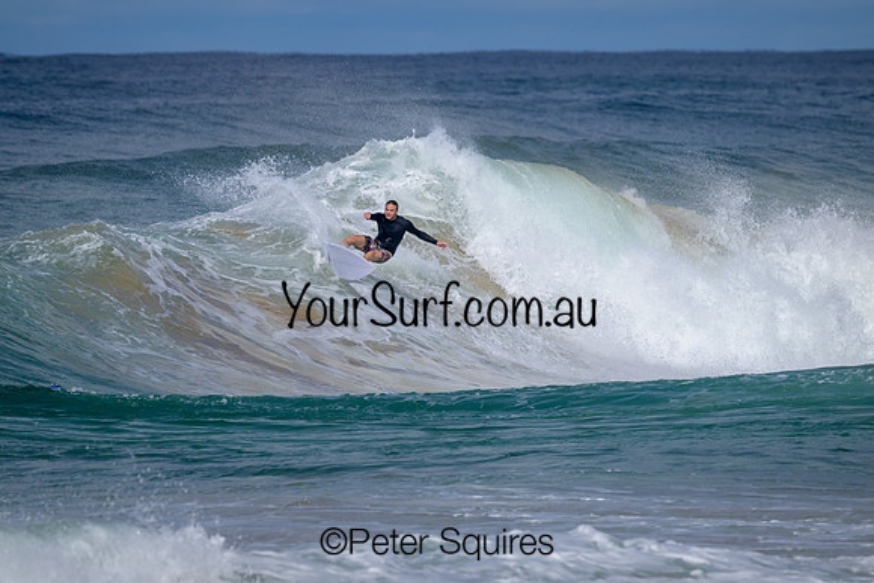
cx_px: 437
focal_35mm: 575
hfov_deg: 3.6
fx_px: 13954
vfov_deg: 2.4
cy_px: 292
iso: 280
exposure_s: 1/2000
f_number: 11
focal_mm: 560
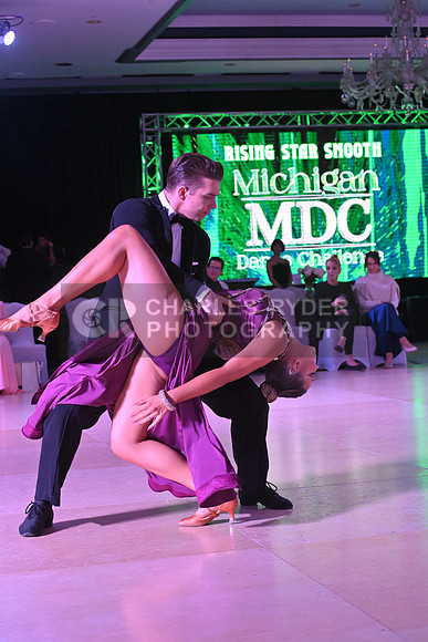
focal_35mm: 70
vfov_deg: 28.8
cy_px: 321
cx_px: 214
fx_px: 1247
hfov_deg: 19.5
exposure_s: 1/400
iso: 5000
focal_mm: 70
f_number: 7.1
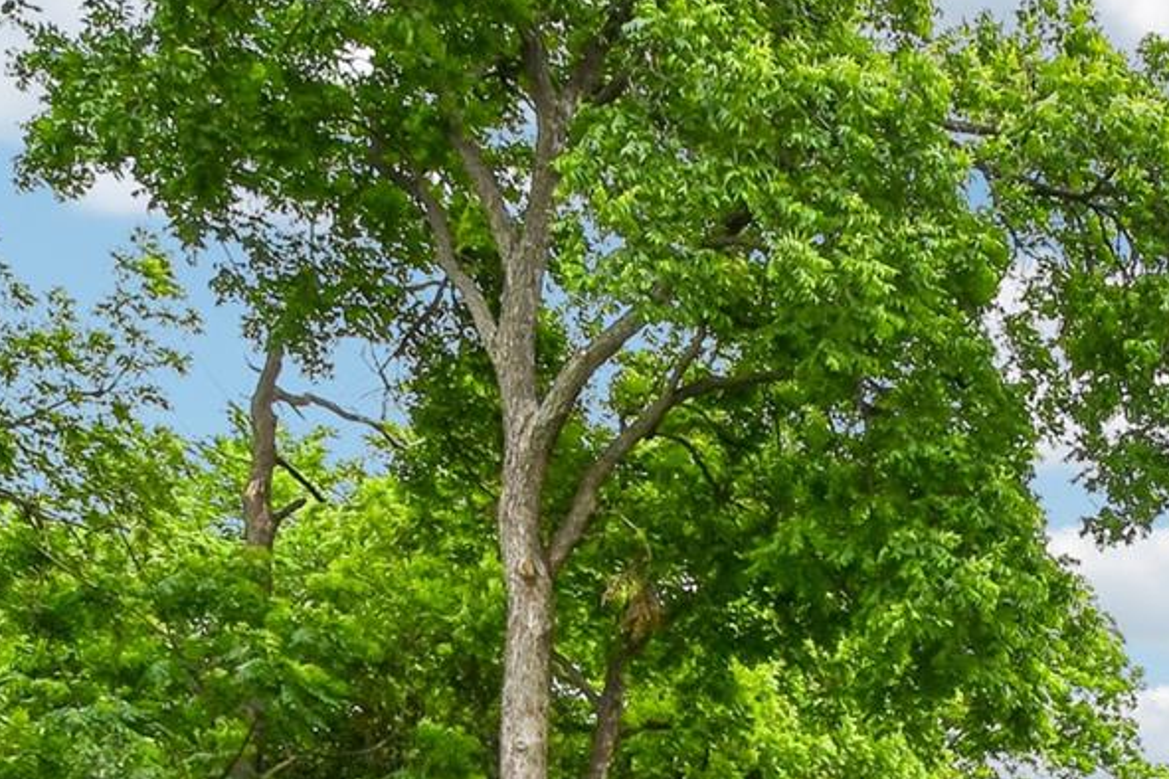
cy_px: 992
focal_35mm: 52
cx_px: 1381
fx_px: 1688
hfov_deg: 32.1
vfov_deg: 23.3
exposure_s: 1/125
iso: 400
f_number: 8
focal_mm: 10
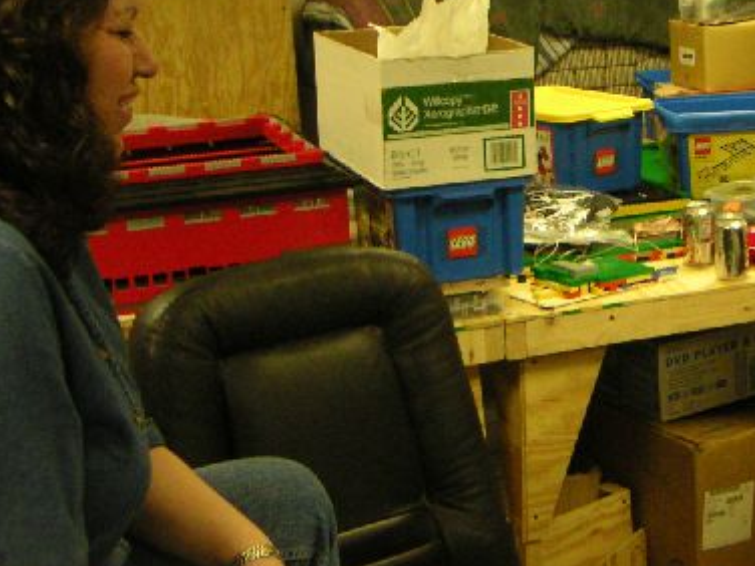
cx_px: 635
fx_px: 1483
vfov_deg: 21.5
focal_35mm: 68
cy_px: 199
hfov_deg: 27.8
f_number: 2.9
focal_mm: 5.3
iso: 400
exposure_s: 1/90
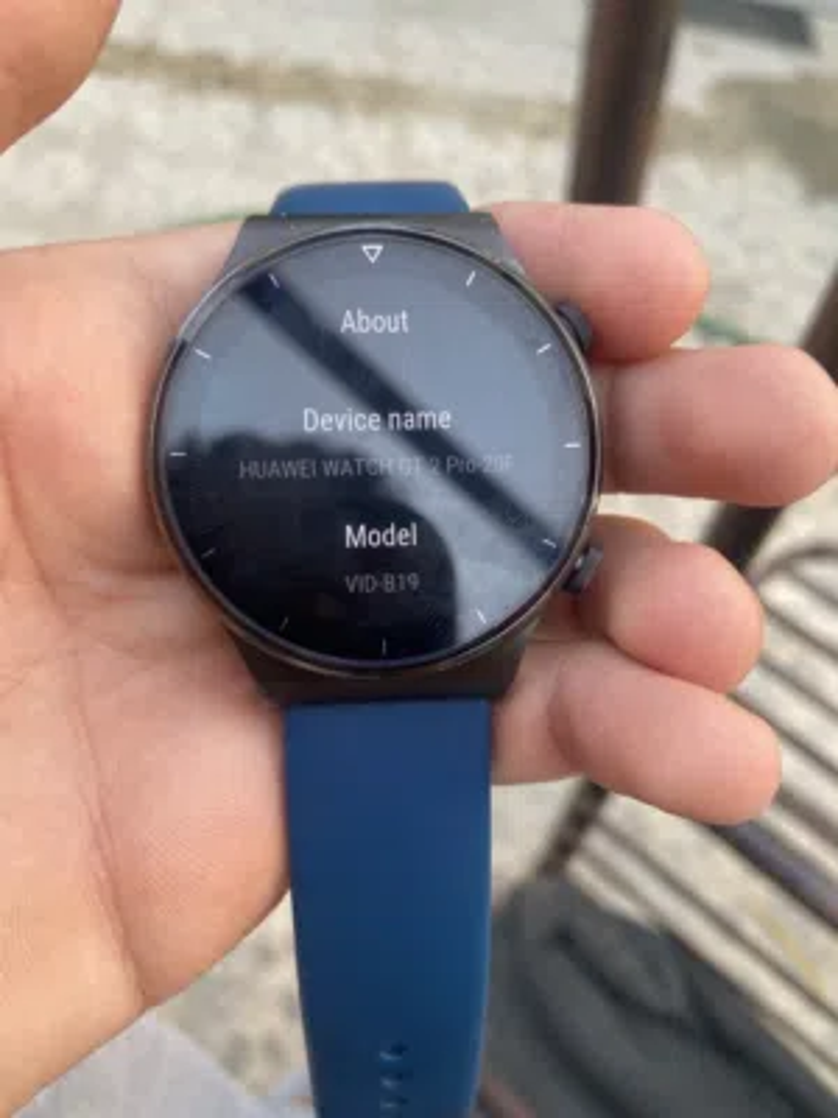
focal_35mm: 26
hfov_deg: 53.1
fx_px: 839
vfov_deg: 67.3
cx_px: 419
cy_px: 559
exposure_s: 1/88
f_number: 1.8
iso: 125
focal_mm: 4.25
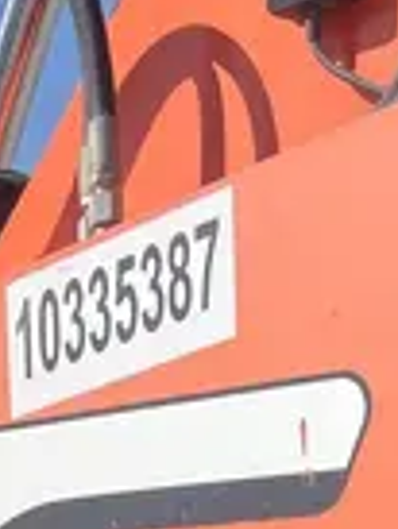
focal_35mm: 139
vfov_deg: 11.4
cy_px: 1330
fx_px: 2128
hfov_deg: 10.1
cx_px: -317
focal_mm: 4.2
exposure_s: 1/2681
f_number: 1.6
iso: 32
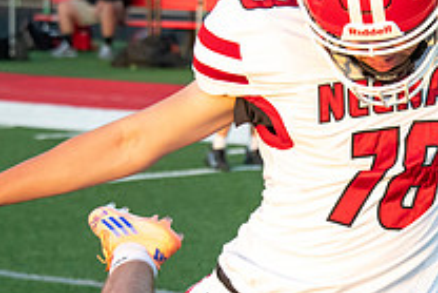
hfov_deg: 8.2
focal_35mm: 251
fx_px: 3056
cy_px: 243
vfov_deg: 5.5
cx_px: 385
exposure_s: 1/1600
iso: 2000
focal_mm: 90
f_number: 5.6
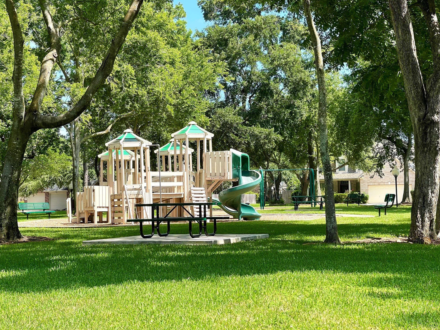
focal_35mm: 66
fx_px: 839
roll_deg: +1.0
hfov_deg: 29.4
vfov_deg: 22.2
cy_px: 167
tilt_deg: +2.4
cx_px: 220
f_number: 2.2
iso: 20
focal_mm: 7.5
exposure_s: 1/435
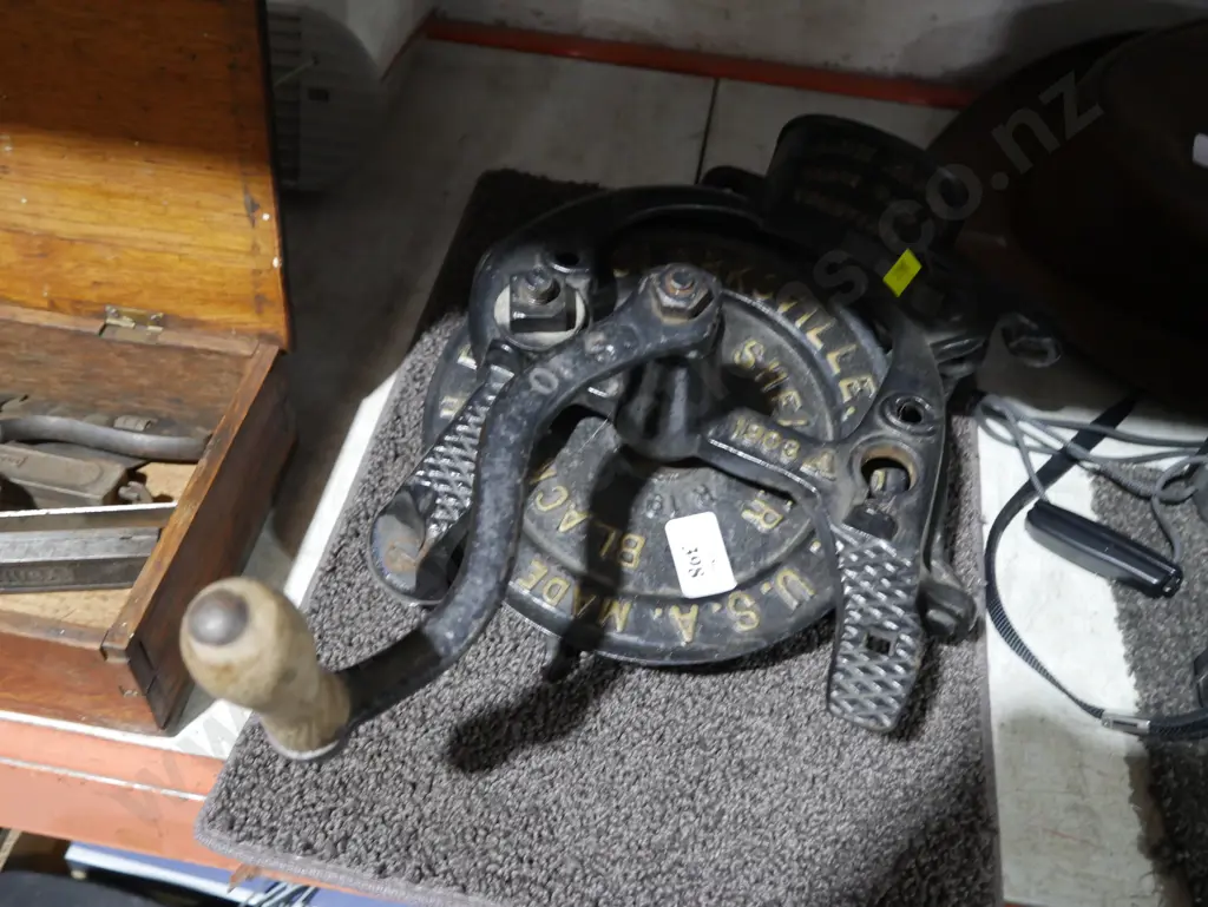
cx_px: 604
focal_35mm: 34
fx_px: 1187
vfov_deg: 41.8
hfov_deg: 53.9
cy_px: 454
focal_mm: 17
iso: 1250
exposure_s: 1/60
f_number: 4
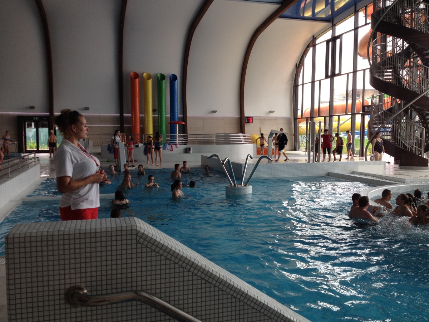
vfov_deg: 40.7
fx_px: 434
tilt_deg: -6.4
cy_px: 161
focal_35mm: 35
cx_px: 214
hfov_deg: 52.6
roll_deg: +0.4
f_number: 2.4
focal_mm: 4.28
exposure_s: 1/198
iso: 50
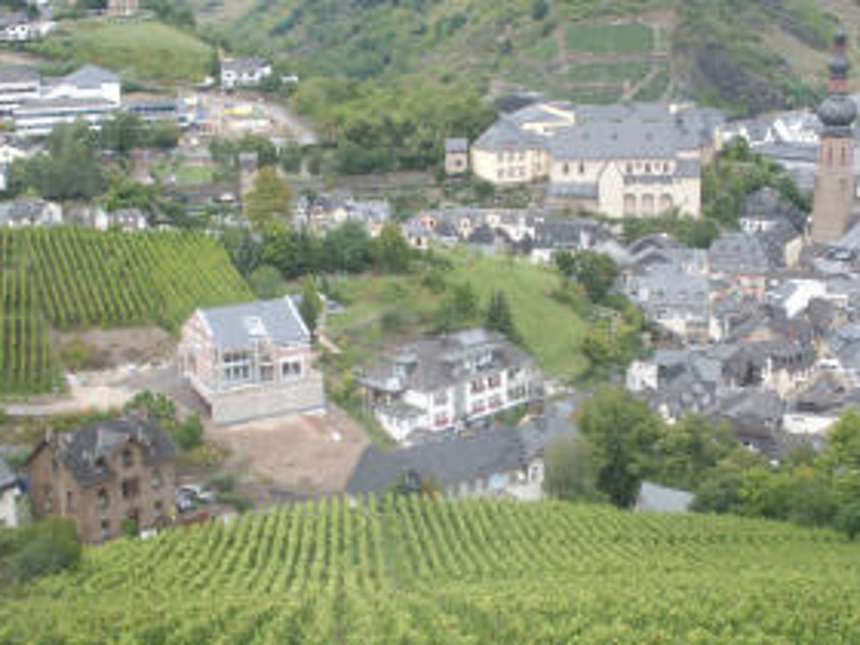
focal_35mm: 57
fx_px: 1416
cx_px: 470
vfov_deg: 25.6
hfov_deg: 33.8
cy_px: 375
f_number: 7.1
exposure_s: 1/100
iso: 50
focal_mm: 7.7
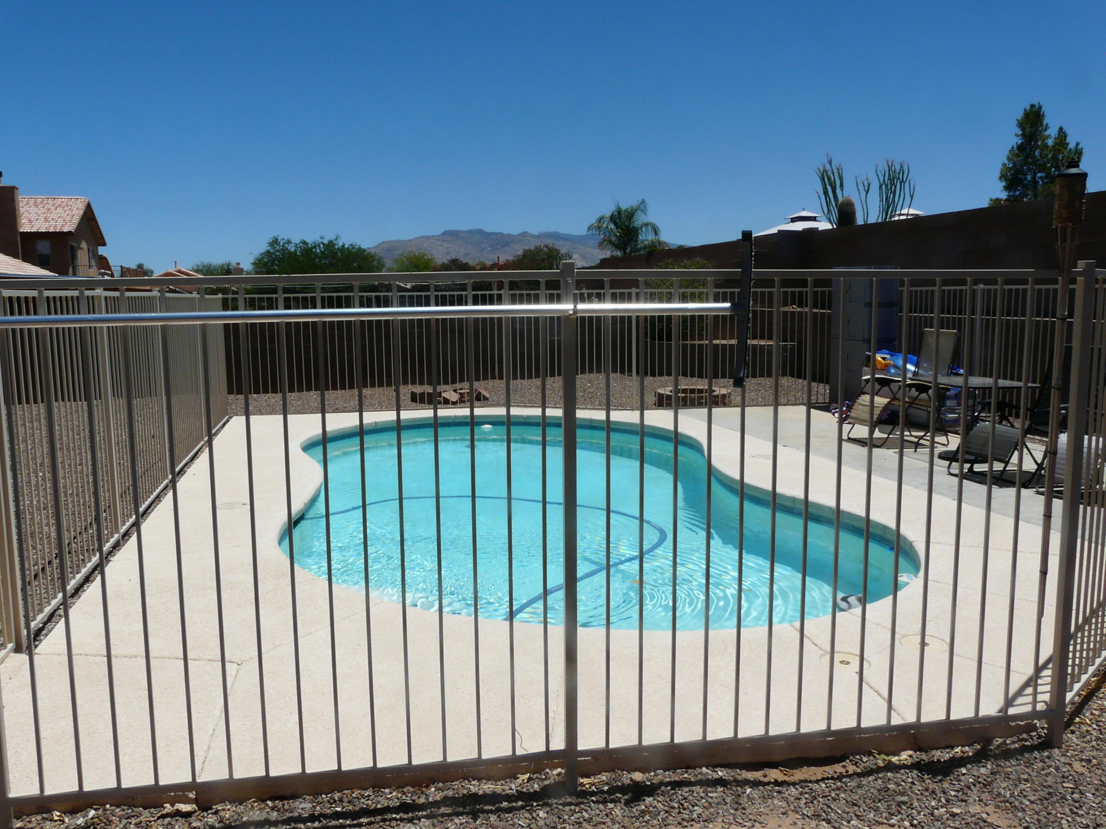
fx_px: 926
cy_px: 427
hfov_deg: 61.7
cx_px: 537
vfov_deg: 48.2
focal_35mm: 29
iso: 100
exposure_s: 1/500
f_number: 8
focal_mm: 4.6
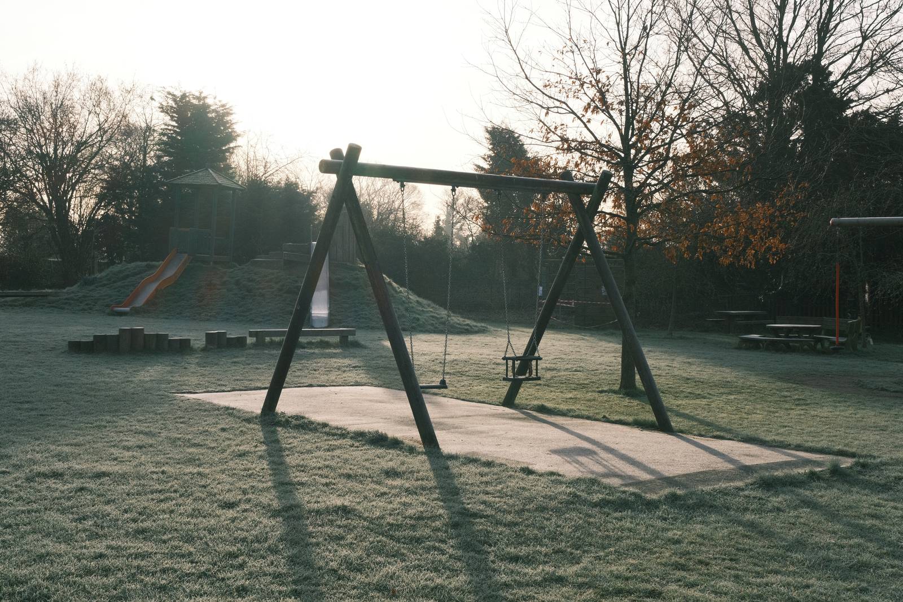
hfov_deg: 47.4
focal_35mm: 41
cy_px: 301
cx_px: 452
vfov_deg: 32.6
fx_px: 1028
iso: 640
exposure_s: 1/350
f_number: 11
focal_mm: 27.5
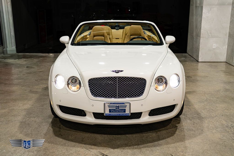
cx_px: 118
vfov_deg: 32.2
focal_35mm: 42
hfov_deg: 46.8
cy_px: 75
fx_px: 270
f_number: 4
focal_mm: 40
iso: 1250
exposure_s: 1/100
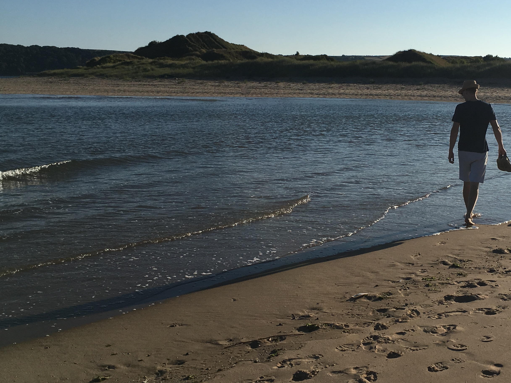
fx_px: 709
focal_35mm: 48
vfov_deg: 30.3
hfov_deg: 38.9
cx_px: 366
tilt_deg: -10.1
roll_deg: -0.1
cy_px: 182
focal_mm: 4.15
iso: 25
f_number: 2.2
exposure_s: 1/3205
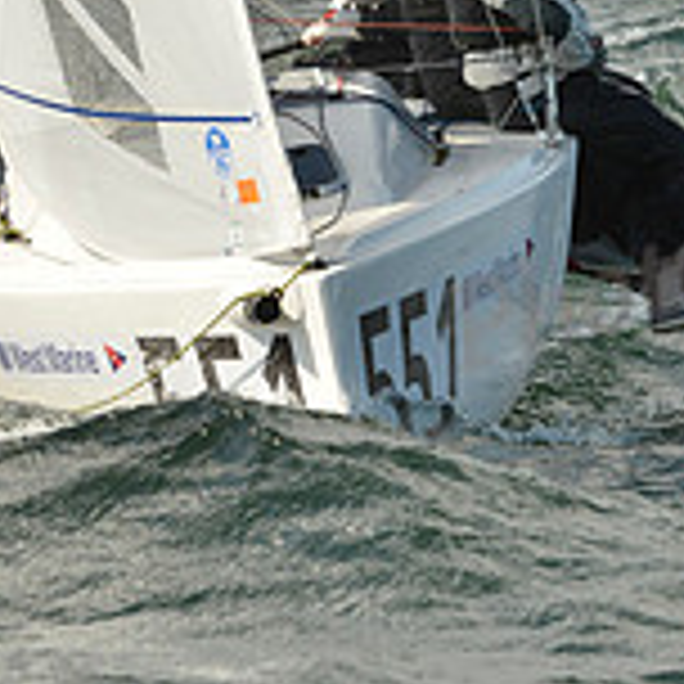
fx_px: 10127
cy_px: 83
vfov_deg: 3.9
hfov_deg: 3.9
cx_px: 220
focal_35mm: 453
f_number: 9
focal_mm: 140
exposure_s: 1/1600
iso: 400
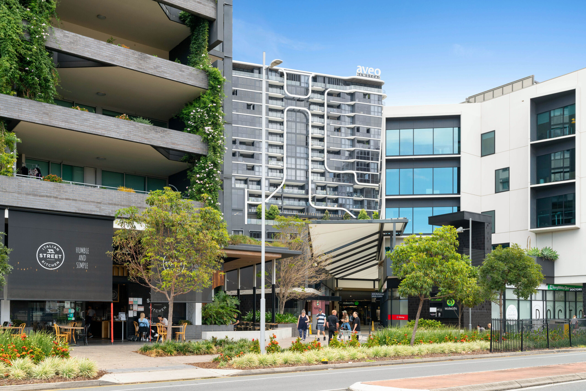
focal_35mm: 35
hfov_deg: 54.4
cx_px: 293
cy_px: 196
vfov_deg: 37.9
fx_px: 570
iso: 320
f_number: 8
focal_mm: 35
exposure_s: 1/160
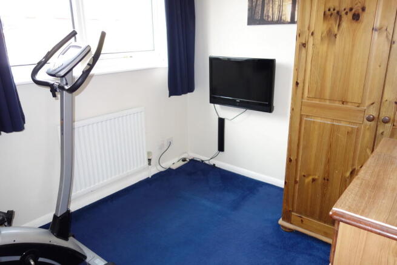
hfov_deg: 65.5
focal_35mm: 28
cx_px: 198
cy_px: 132
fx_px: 309
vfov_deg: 46.4
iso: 125
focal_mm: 10.4
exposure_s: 1/80
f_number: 1.8
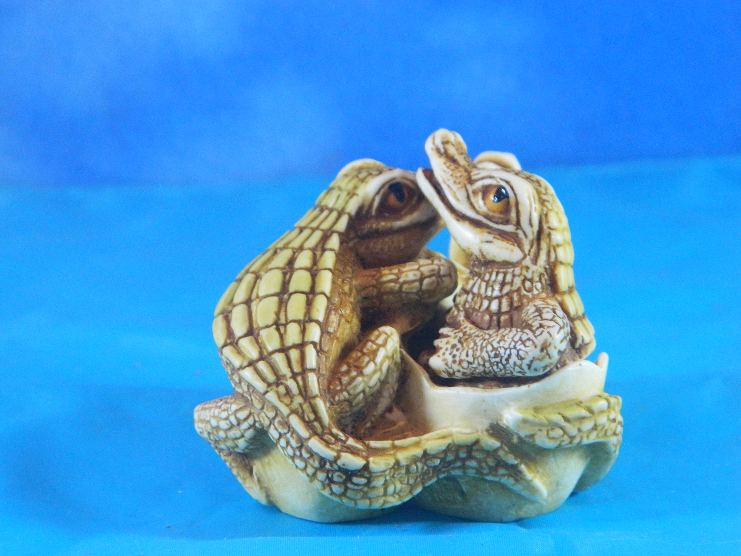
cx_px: 370
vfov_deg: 17.6
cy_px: 278
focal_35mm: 84
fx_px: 1798
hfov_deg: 23.3
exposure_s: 1/25
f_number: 4.2
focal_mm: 15.1
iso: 400
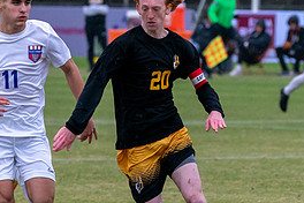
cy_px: 134
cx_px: 104
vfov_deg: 2.0
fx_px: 5759
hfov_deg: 3.0
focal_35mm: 682
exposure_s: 1/1000
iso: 2500
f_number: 5.6
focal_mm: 200
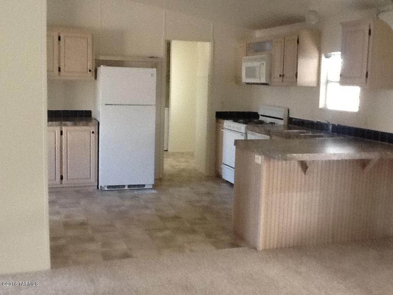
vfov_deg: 32.9
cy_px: 148
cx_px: 196
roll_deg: -0.1
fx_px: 500
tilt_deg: -7.1
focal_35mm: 44
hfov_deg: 42.9
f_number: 2.4
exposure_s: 1/30
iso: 125
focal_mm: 2.03
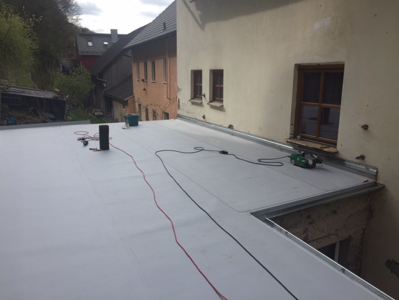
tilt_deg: -15.0
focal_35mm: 29
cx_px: 200
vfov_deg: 48.2
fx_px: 334
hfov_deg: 61.7
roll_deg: +0.4
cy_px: 150
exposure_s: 1/1041
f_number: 2.2
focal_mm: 4.15
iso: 32
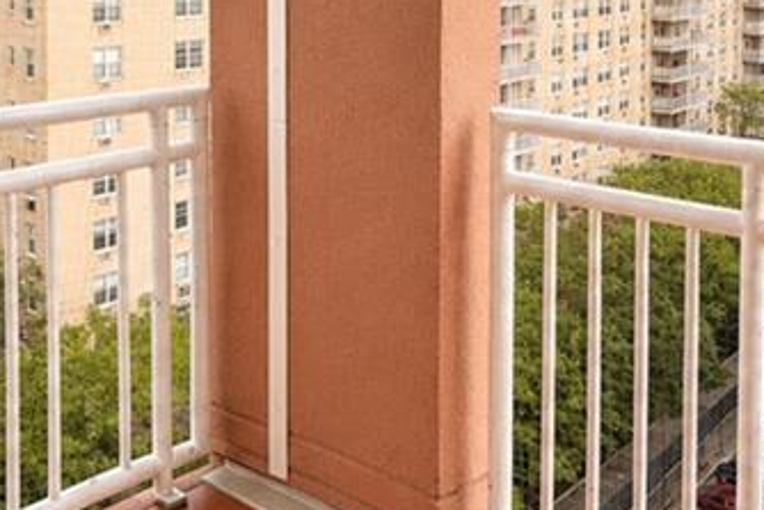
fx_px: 1040
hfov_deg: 40.3
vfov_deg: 26.5
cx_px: 432
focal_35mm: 49
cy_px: 39
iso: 64
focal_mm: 16
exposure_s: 1/125
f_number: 8
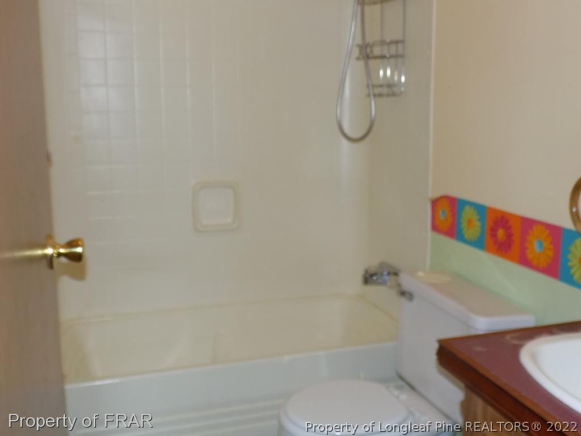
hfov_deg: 50.1
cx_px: 290
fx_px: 621
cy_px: 218
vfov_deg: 38.7
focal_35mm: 37
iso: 200
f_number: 3.5
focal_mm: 6.6
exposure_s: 1/30
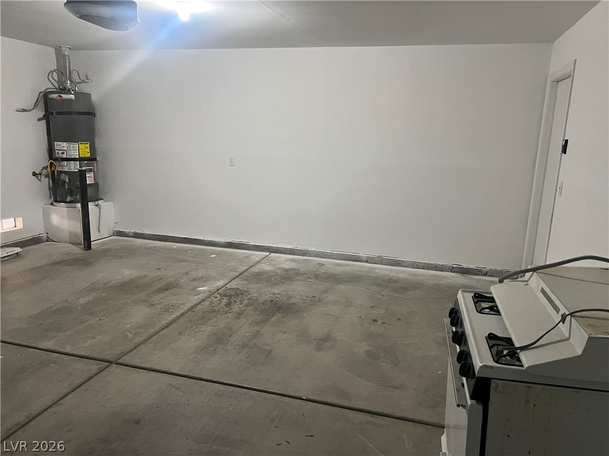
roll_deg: -2.3
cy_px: 228
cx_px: 304
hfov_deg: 67.3
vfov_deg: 53.1
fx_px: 457
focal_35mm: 26
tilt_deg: -12.2
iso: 500
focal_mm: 5.7
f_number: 1.5
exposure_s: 1/60
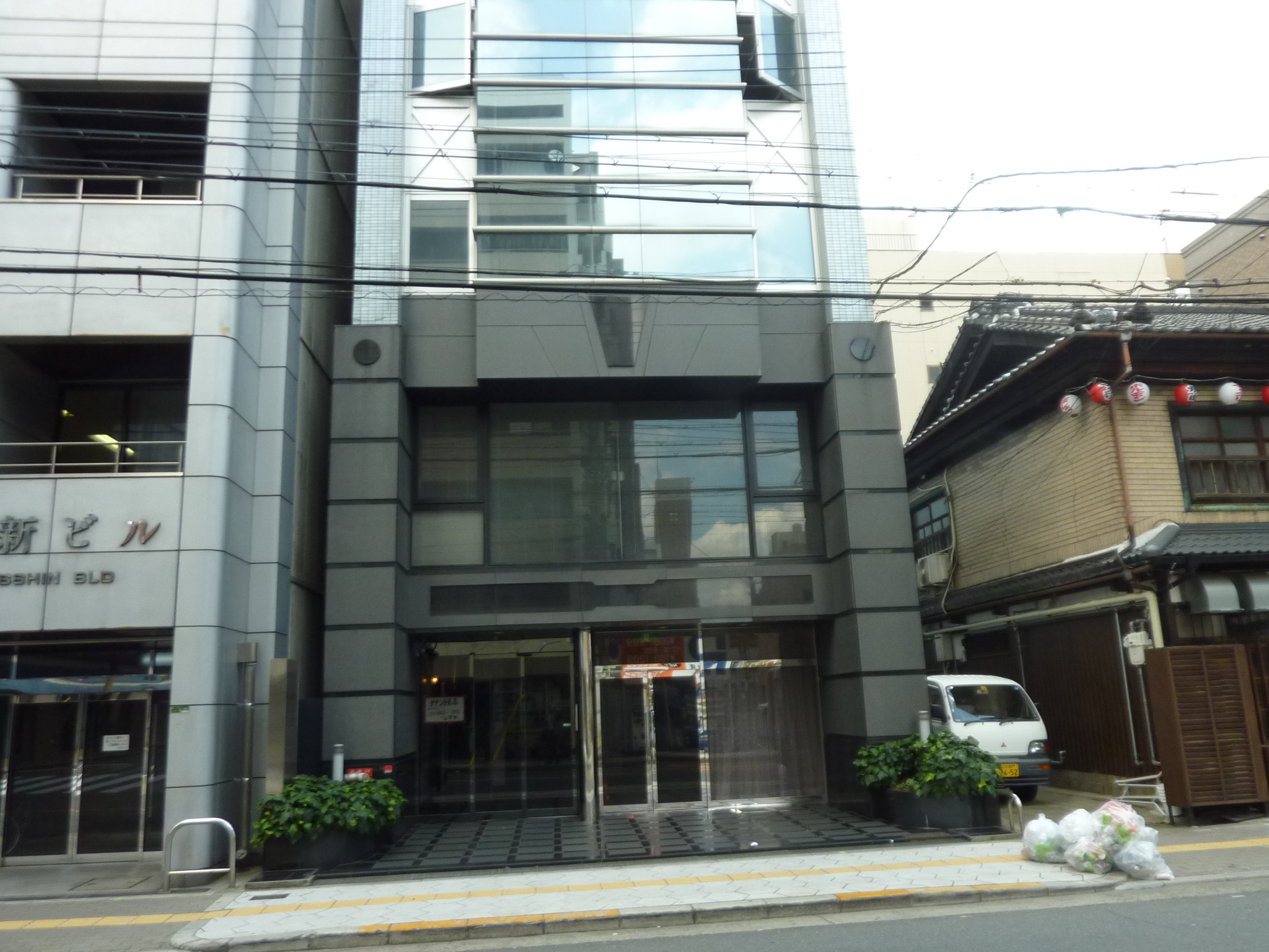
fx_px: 916
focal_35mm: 25
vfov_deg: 54.9
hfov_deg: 69.4
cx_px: 634
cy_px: 476
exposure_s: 1/200
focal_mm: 4.1
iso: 160
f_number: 4
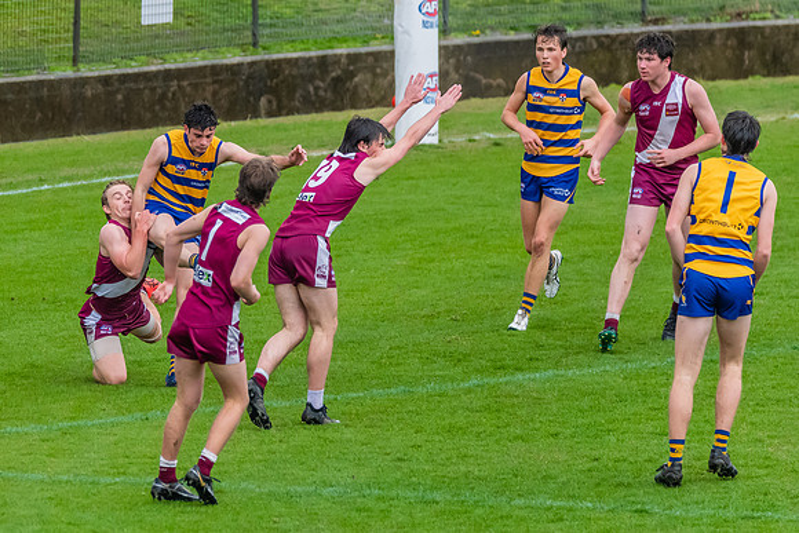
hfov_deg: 3.3
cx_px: 173
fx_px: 13918
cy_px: 340
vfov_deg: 2.2
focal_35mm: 627
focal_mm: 360
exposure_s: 1/1600
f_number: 6
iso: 2800
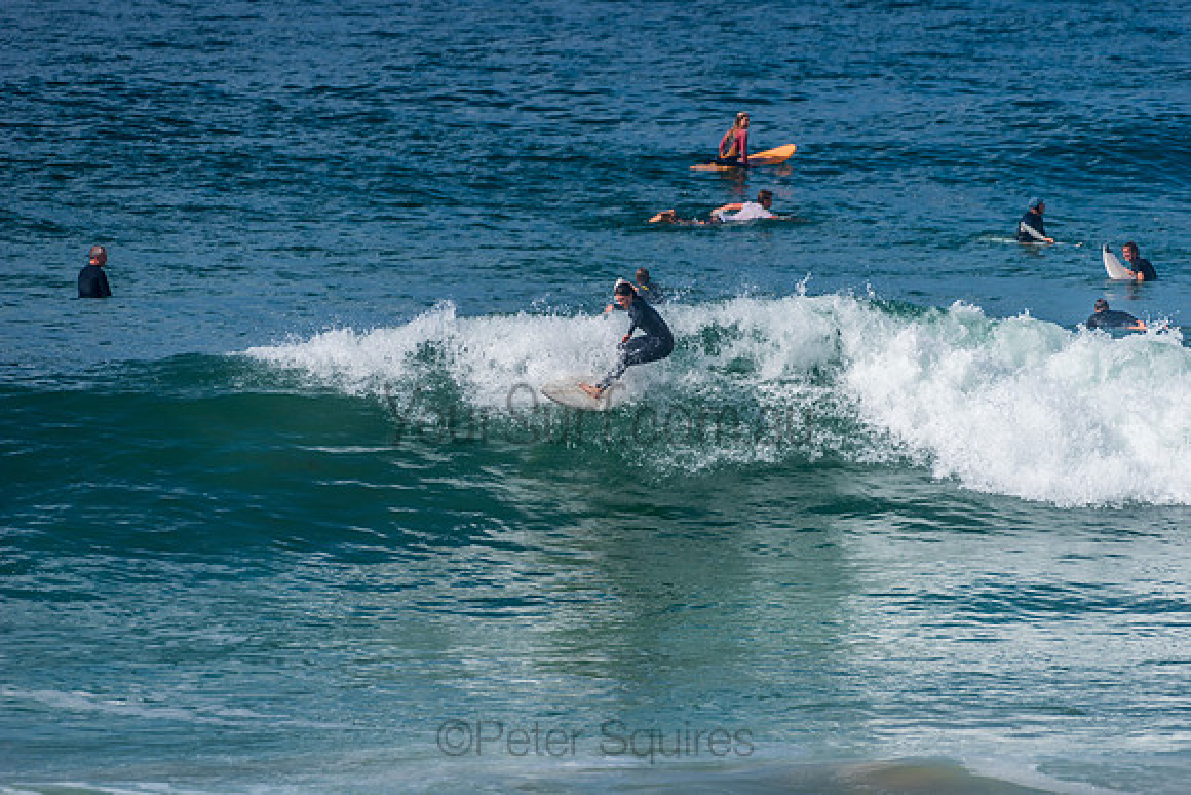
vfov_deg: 2.8
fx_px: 16545
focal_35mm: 500
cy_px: 398
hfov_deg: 4.1
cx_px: 596
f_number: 5.6
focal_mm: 500
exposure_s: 1/2000
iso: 110
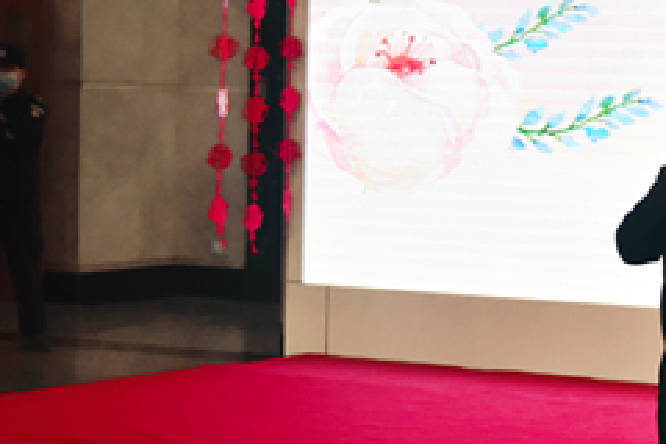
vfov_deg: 10.6
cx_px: 688
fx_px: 2386
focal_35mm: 129
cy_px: 173
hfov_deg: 15.6
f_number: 6.3
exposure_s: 1/200
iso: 3200
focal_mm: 62
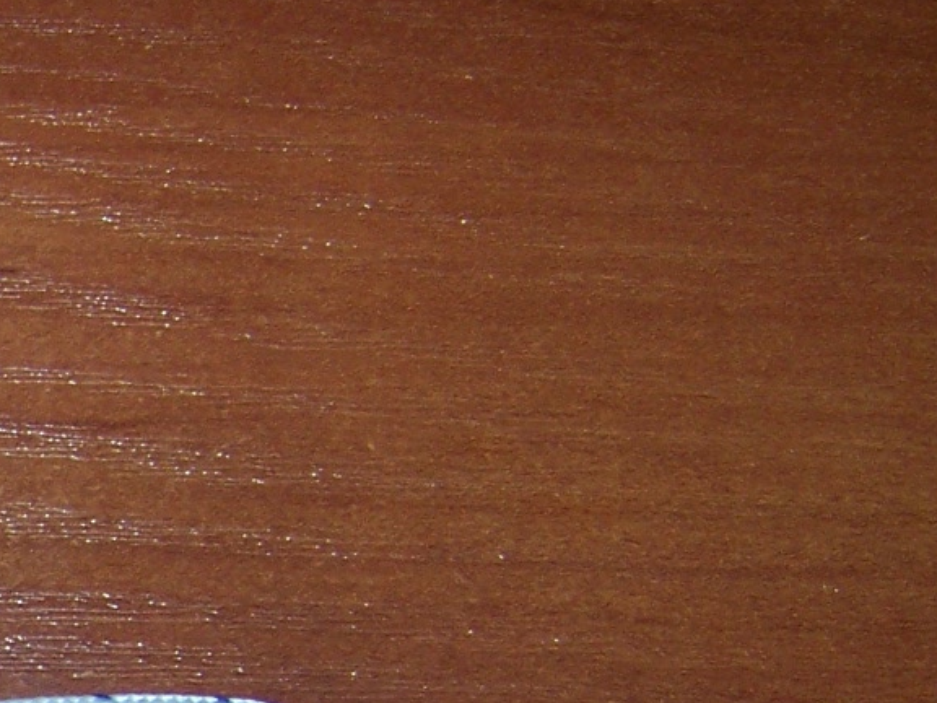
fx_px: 3465
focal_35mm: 128
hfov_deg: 13.8
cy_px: 853
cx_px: -711
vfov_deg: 11.3
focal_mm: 5.85
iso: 64
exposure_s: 1/30
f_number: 2.8
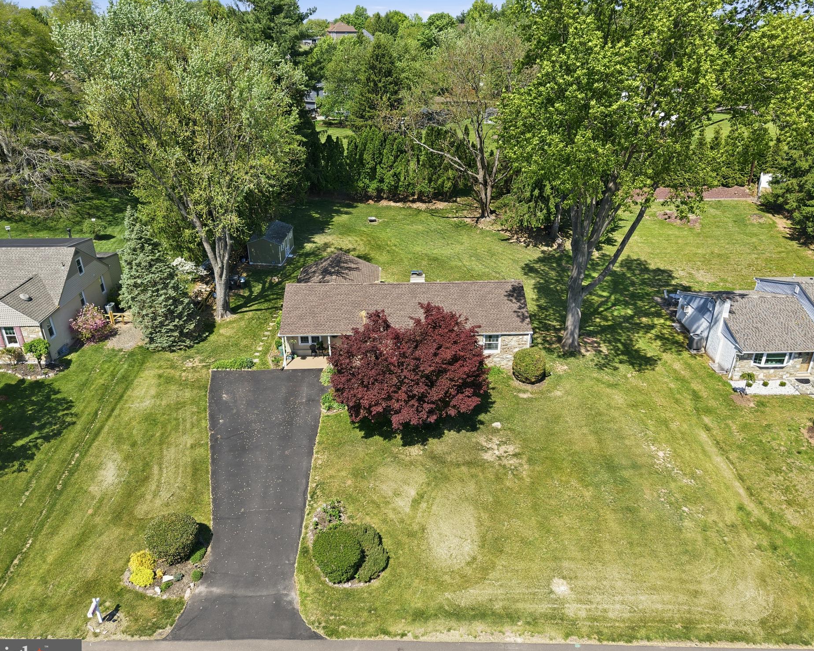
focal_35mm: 26
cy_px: 337
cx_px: 423
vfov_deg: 54.9
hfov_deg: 66.0
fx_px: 626
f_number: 1.8
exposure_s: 1/2500
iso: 100
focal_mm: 8.7
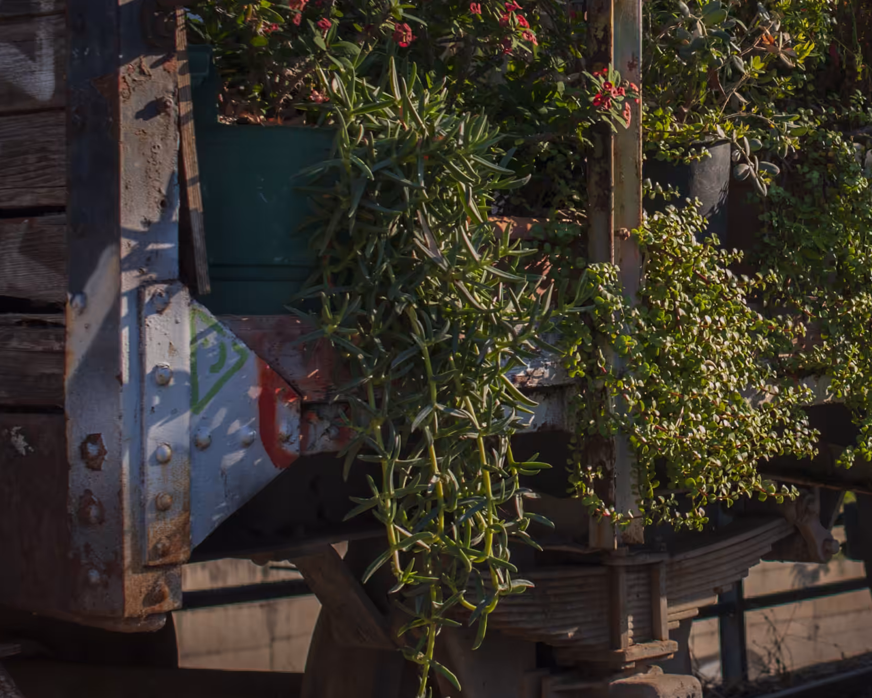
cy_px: 278
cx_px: 835
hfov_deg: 22.0
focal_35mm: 84
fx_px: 2168
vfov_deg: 18.3
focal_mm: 35
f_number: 5
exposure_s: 1/640
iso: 200
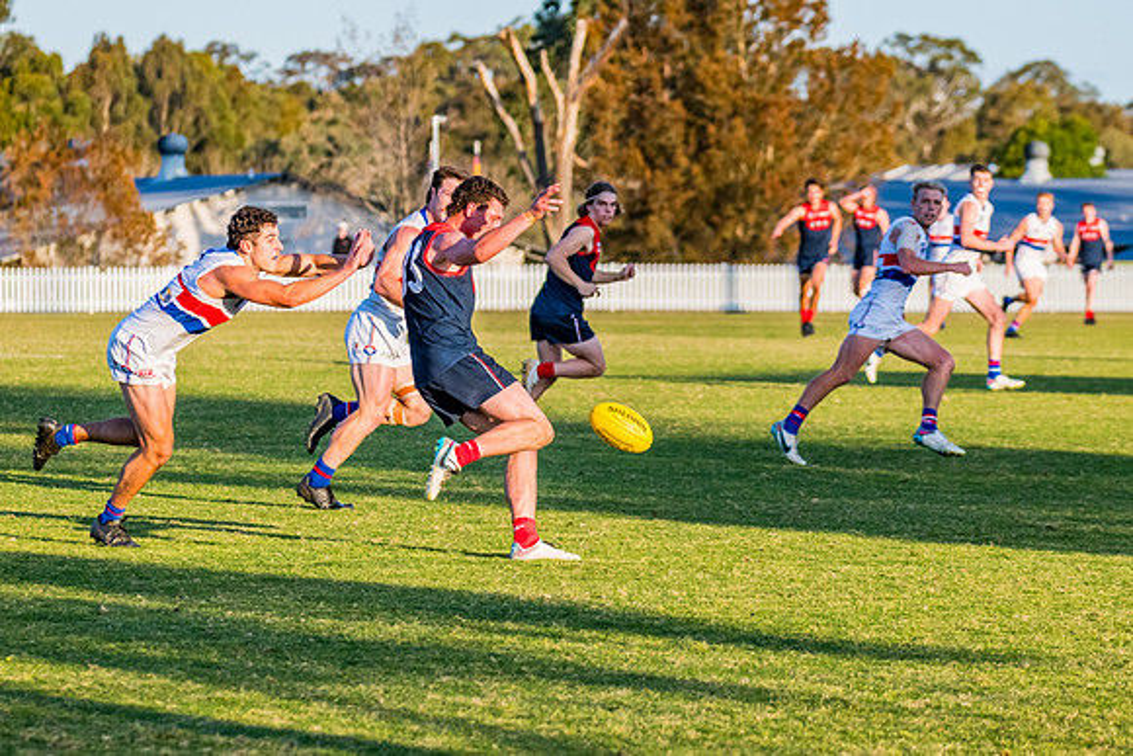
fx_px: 6246
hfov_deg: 10.4
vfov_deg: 6.9
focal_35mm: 198
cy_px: 388
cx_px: 534
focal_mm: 170
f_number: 5.6
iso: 800
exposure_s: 1/1600
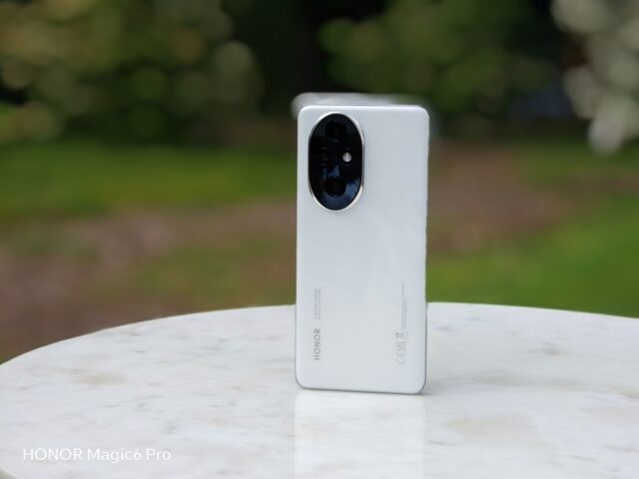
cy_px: 240
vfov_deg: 21.6
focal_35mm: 68
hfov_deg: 28.6
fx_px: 1255
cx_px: 320
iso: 50
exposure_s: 1/140
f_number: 2.4
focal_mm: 15.38
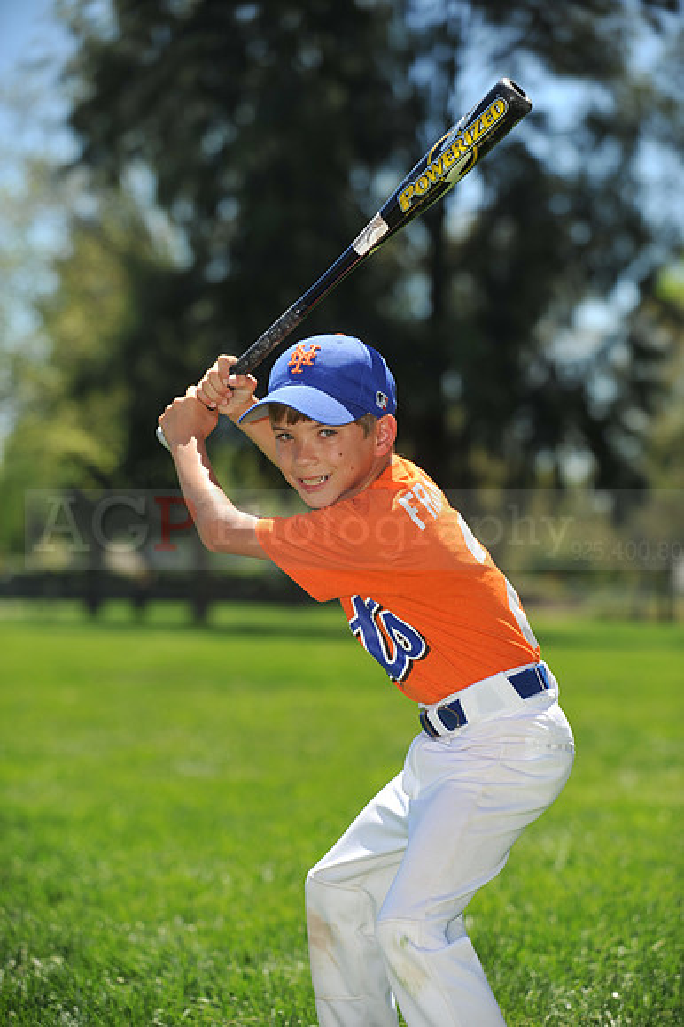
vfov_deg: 20.4
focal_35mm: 100
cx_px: 342
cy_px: 514
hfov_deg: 13.7
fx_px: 2853
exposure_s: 1/1600
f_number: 4
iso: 200
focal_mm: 100
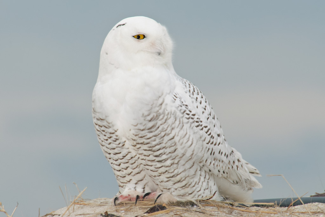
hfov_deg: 3.4
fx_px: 5422
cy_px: 108
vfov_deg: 2.3
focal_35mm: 600
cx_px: 162
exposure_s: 1/250
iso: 800
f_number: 8
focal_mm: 400
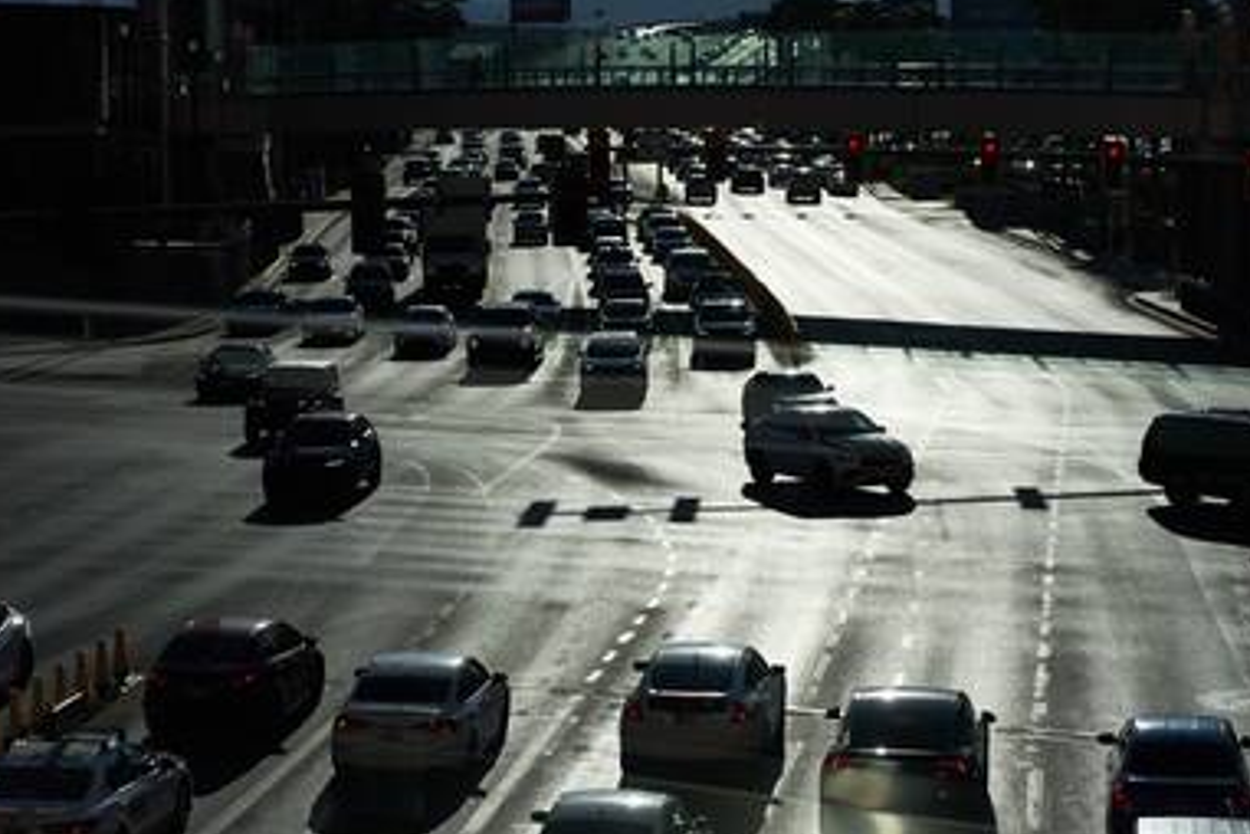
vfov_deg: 13.5
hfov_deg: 20.2
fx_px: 3507
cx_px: 686
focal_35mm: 101
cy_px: 629
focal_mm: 55
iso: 250
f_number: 5.6
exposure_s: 1/10000
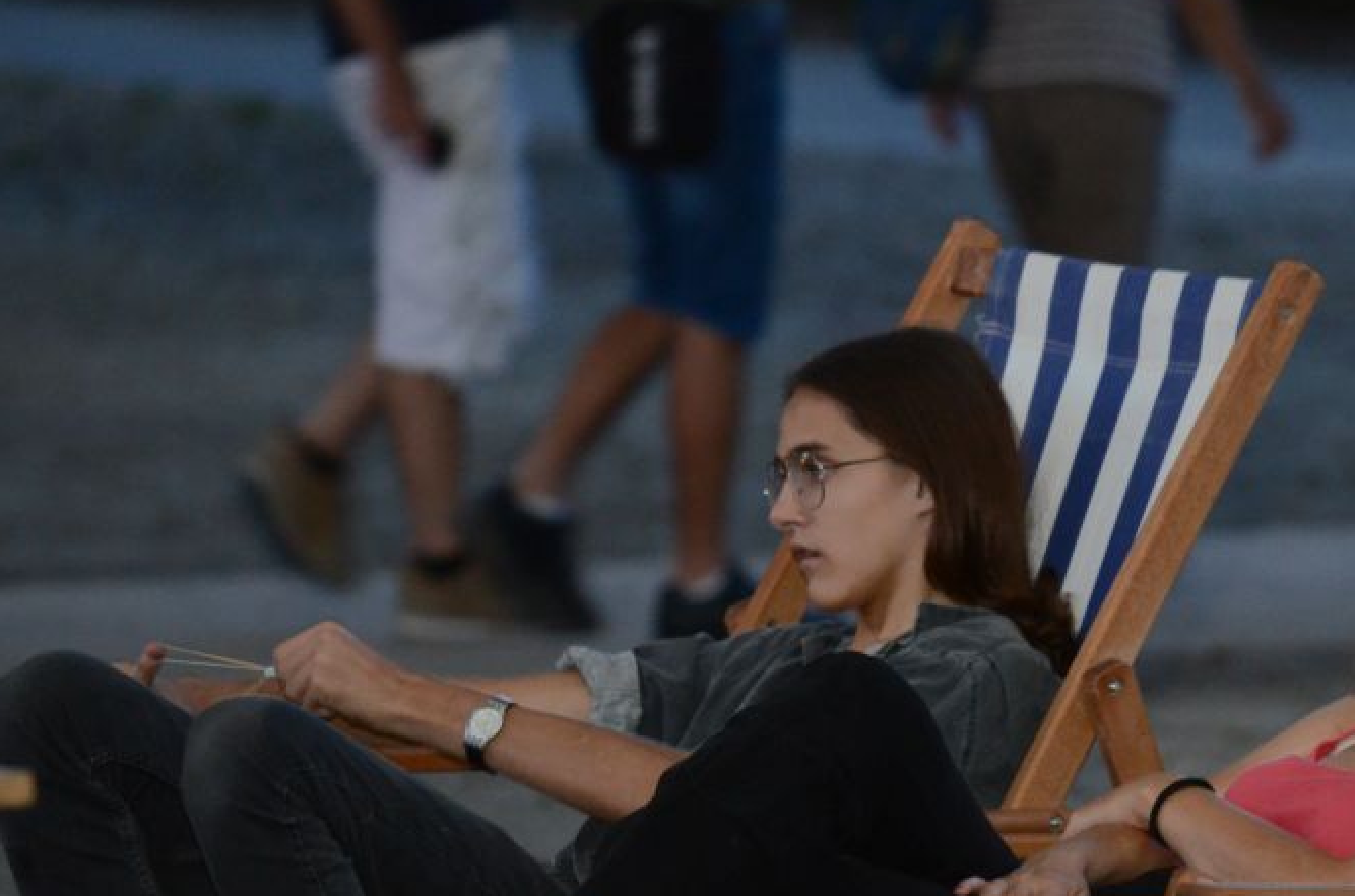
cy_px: 612
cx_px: 880
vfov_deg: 3.0
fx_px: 16893
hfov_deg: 4.6
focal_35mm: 450
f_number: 4
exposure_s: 1/40
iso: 2500
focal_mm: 200
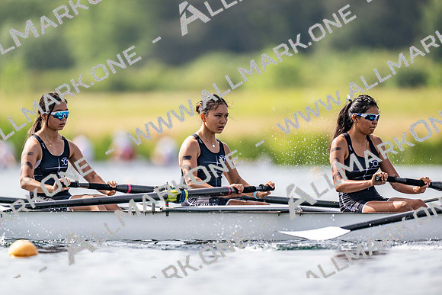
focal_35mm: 600
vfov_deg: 2.3
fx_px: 7368
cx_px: 221
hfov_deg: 3.4
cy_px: 148
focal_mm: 600
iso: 220
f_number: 4
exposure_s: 1/2500
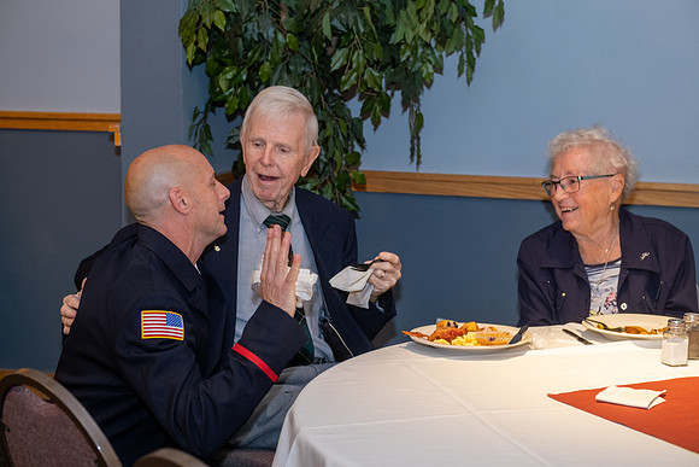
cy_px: 234
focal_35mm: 75
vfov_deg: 18.2
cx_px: 350
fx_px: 1457
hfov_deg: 27.0
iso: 1250
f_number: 3.2
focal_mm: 50
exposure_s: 1/125
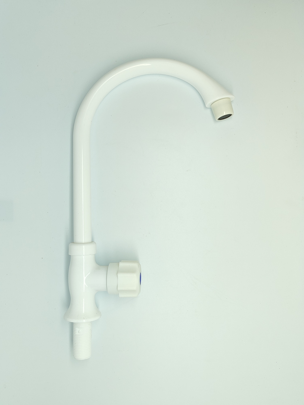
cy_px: 202
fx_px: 281
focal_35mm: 24
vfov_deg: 71.6
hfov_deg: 56.8
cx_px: 152
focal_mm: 5.89
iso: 125
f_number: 1.89
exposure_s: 1/250
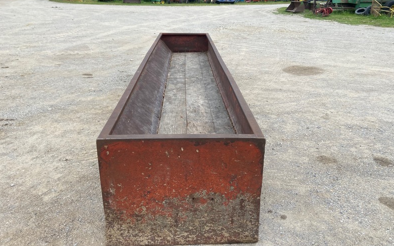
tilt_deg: -24.5
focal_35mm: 28
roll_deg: +2.4
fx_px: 301
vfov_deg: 44.4
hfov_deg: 66.5
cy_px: 104
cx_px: 197
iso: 32
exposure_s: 1/833
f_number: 1.8
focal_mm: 4.25
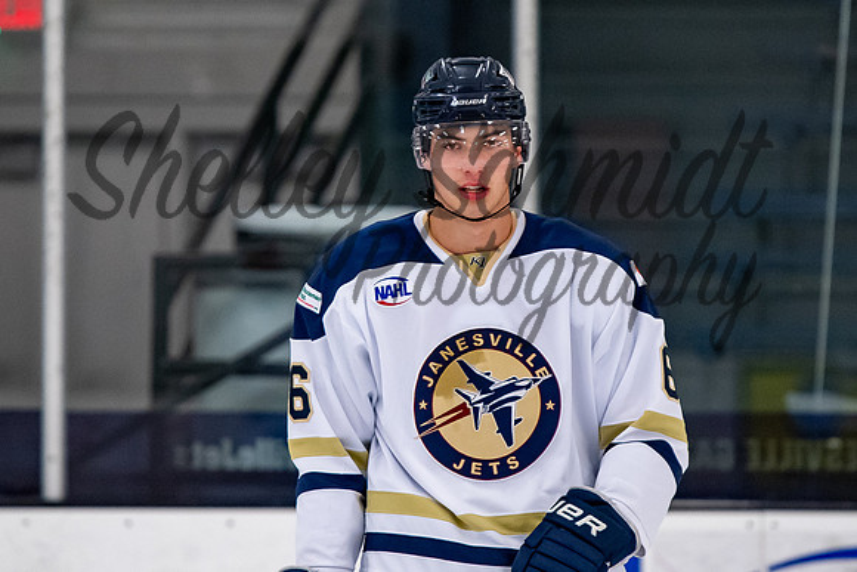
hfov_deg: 4.5
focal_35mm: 460
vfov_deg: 3.0
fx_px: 10955
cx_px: 425
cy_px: 242
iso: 2000
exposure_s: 1/800
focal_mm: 200
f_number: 3.2
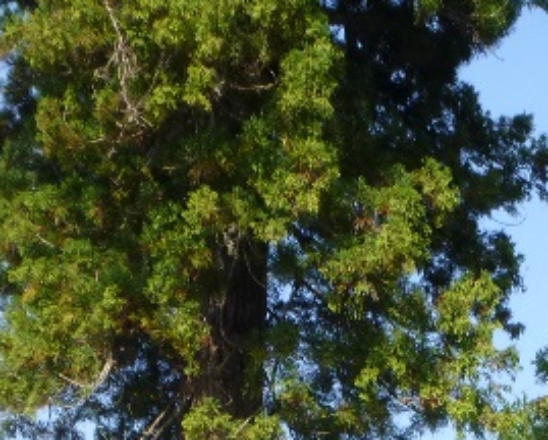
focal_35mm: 115
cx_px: 621
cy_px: 780
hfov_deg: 16.2
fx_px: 1868
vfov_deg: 12.3
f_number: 4.2
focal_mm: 5.5
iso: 100
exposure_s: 1/200
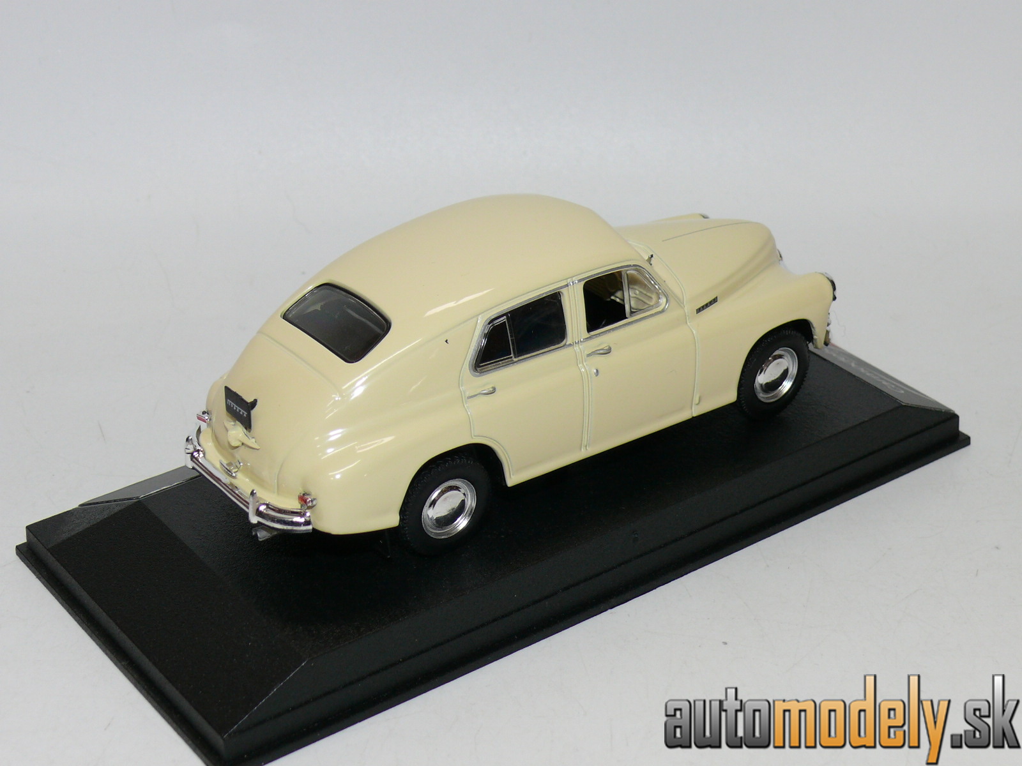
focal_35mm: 68
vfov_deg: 21.6
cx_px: 511
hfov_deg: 28.6
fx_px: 2008
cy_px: 383
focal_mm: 10.8
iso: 100
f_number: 4
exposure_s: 1/30
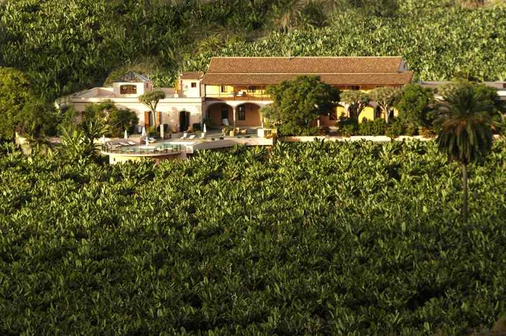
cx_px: 253
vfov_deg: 5.1
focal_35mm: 270
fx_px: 3792
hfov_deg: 7.6
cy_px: 168
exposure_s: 1/250
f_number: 4
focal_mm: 180
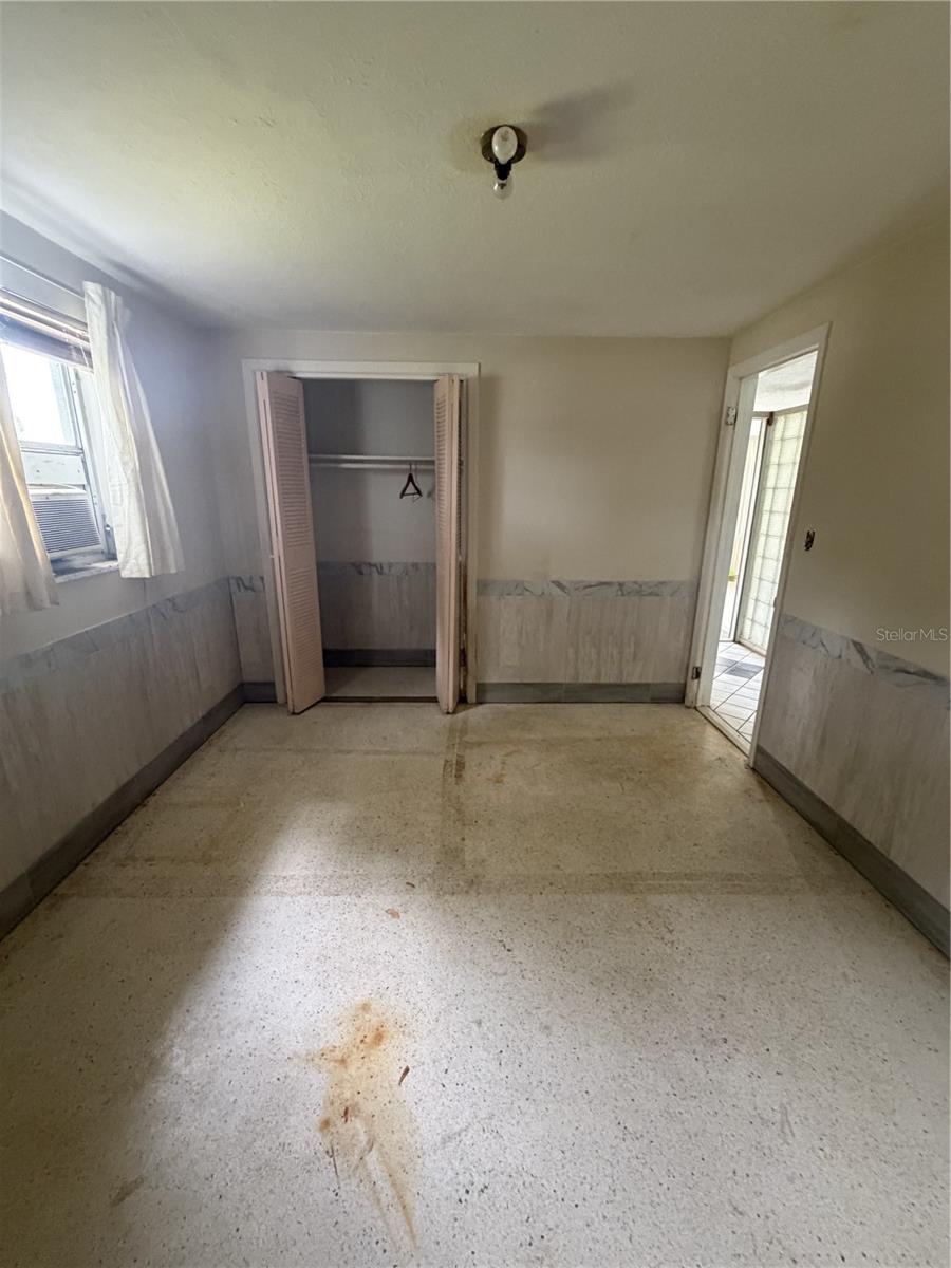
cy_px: 634
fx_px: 513
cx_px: 476
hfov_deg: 85.7
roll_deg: -0.8
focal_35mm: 14
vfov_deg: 102.1
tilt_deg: -14.9
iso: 500
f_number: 2.2
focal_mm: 2.22
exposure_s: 1/60
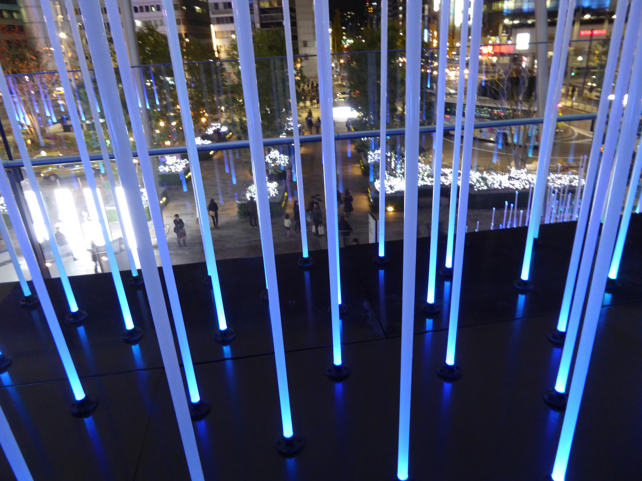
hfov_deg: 69.4
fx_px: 464
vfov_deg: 54.9
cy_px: 240
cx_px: 321
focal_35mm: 25
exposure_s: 1/5
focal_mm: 4.3
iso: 400
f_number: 3.3
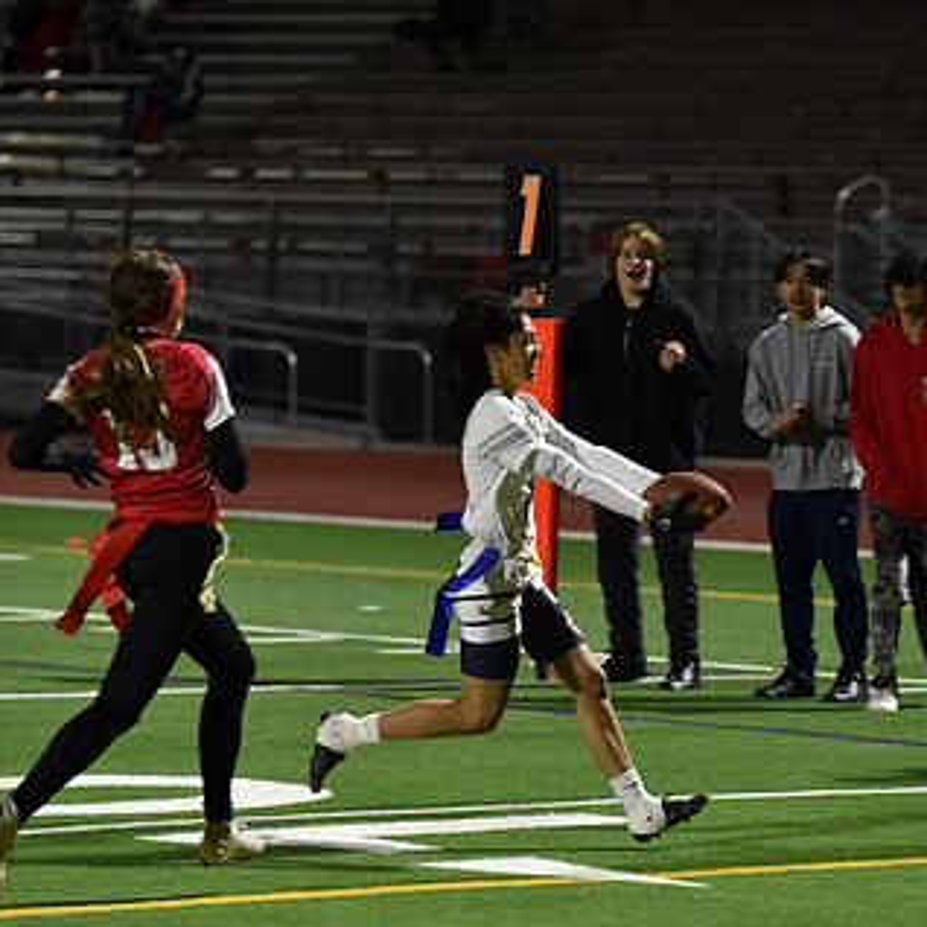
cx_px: 536
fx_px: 7271
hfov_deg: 7.3
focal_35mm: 240
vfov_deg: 7.3
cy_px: 471
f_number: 2.8
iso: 4000
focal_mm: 155
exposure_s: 1/640
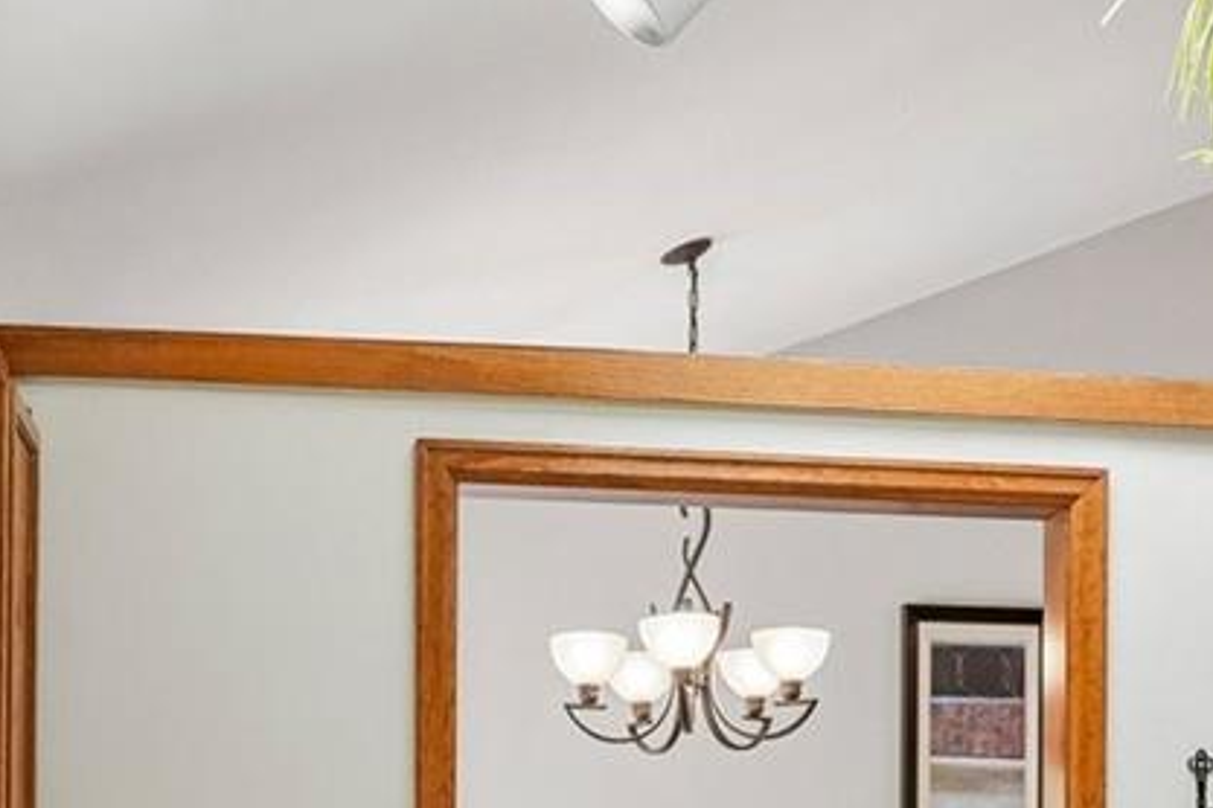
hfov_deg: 29.2
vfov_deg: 18.7
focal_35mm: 69
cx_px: 730
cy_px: 965
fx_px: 2325
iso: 200
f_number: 8
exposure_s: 1/30
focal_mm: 12
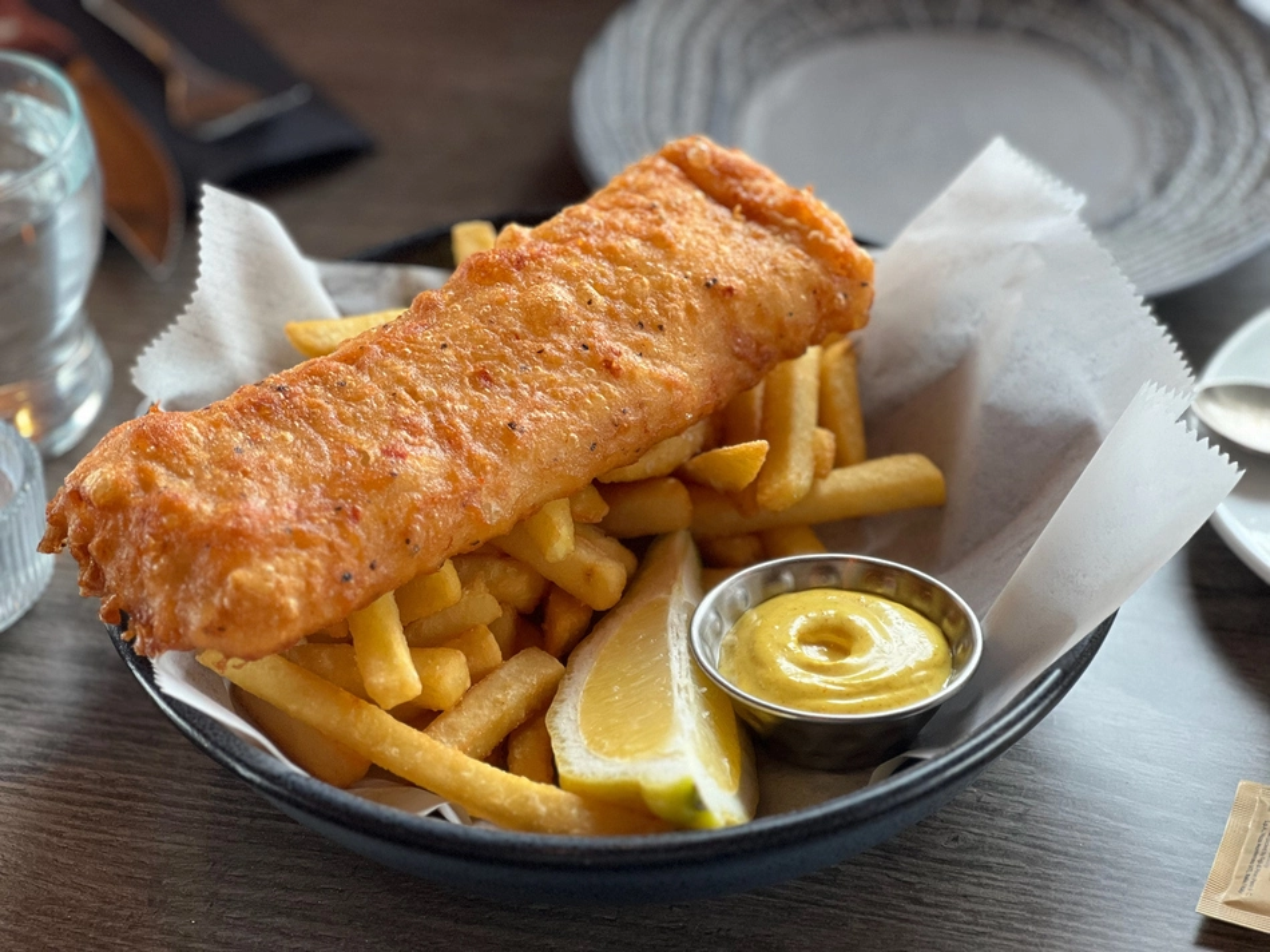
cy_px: 476
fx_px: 2824
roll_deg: +3.1
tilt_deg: -37.3
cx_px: 635
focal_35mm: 77
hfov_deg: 25.3
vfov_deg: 19.1
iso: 200
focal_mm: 9
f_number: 2.8
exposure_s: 1/100
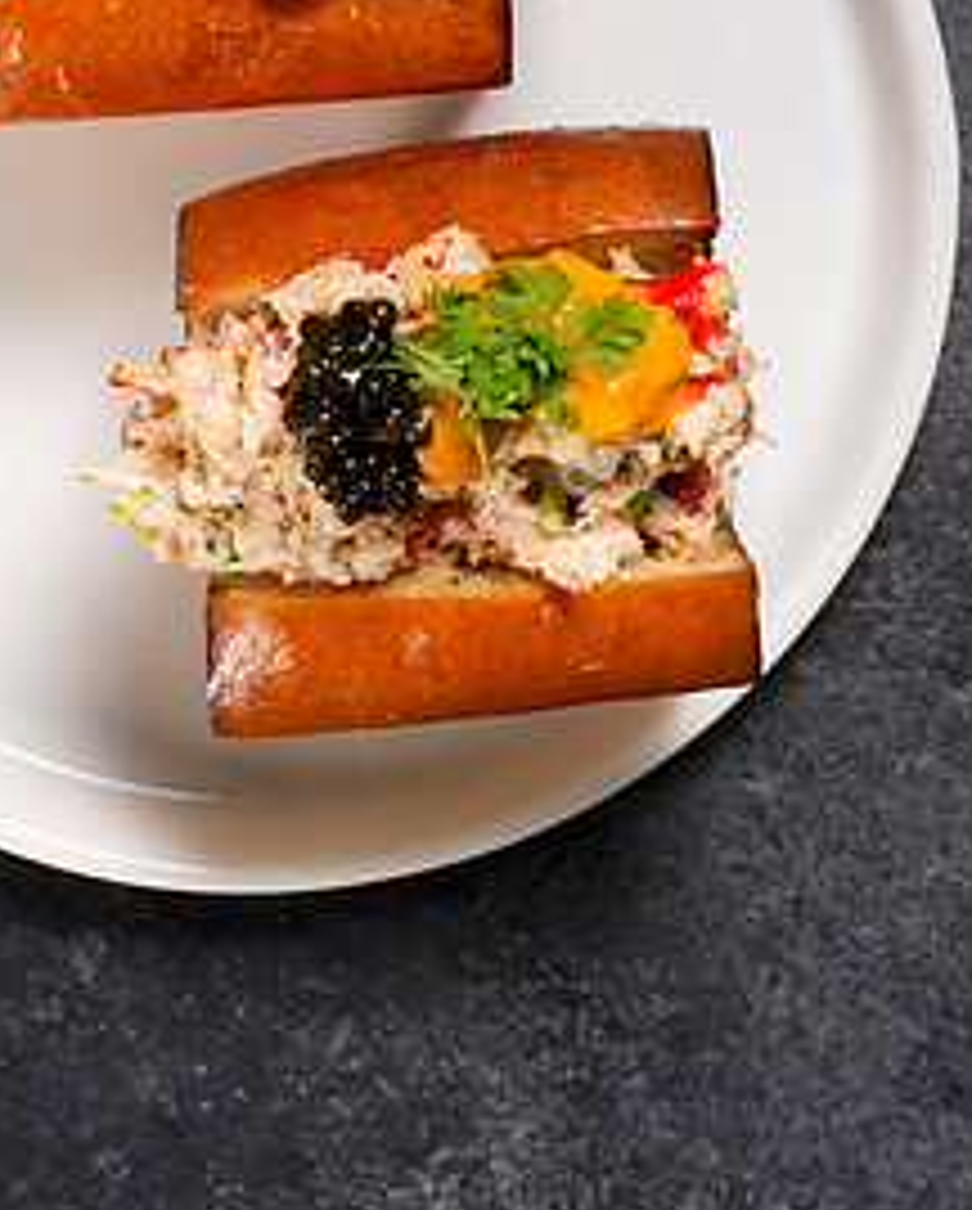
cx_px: 424
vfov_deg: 15.3
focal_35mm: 125
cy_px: 221
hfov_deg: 12.4
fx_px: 4485
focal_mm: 50
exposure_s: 1/200
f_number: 9
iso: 200
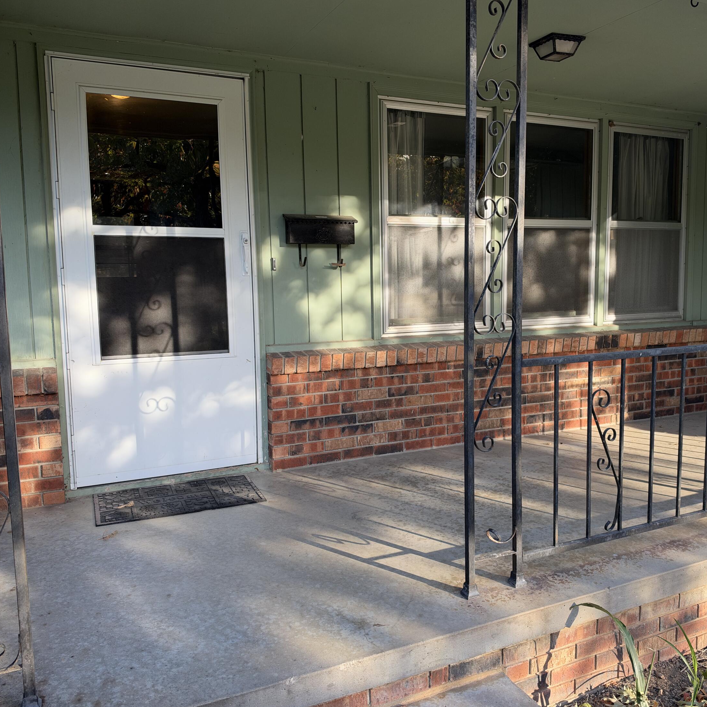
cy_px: 351
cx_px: 403
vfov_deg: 55.6
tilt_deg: -7.2
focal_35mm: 29
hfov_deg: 55.4
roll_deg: +0.1
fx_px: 670
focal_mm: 6.93
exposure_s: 1/288
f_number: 1.8
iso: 64
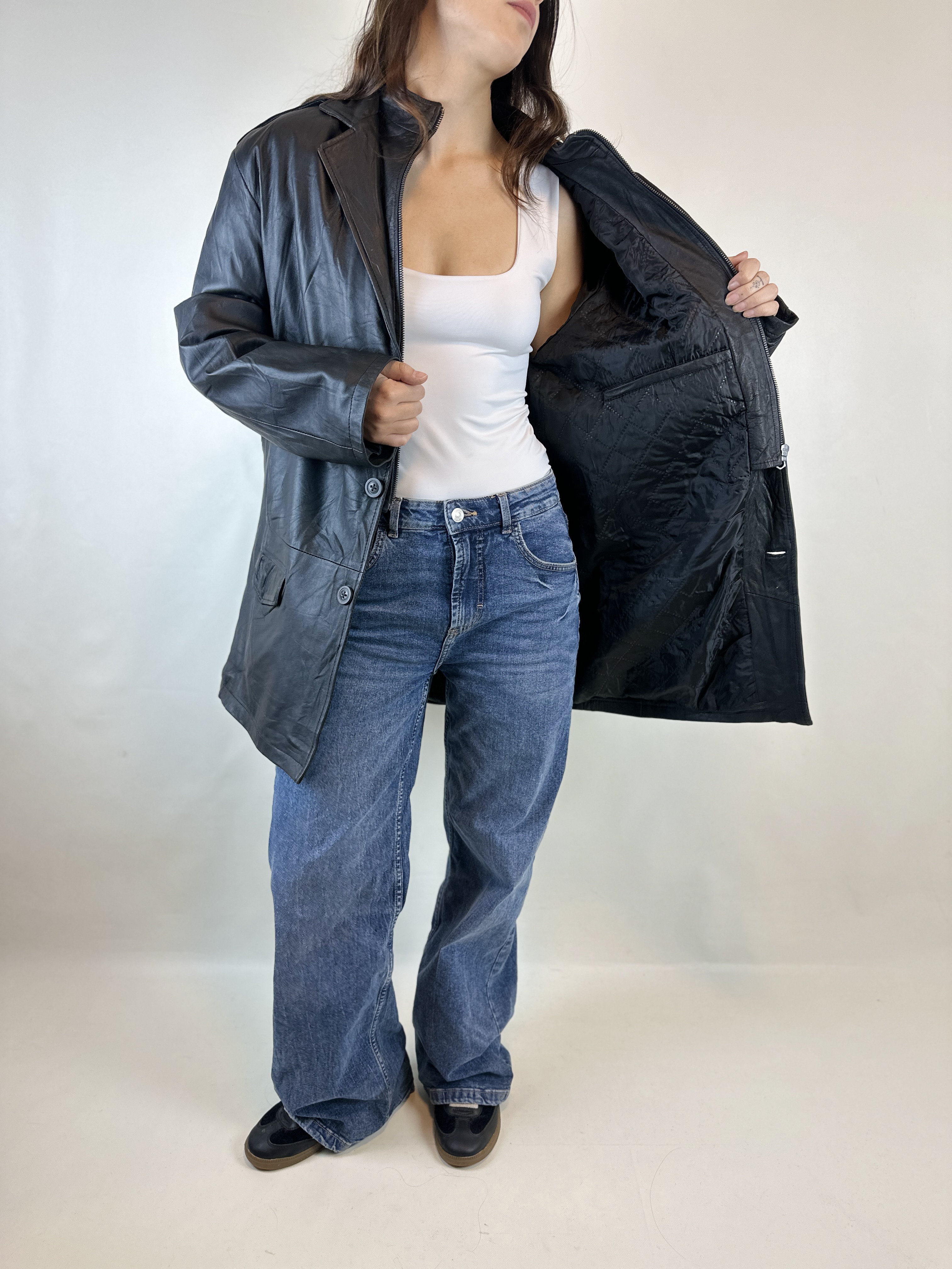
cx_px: 476
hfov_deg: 56.8
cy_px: 634
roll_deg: -1.0
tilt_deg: -13.6
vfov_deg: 71.6
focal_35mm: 24
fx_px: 880
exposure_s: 1/143
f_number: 1.78
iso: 64
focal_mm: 6.86
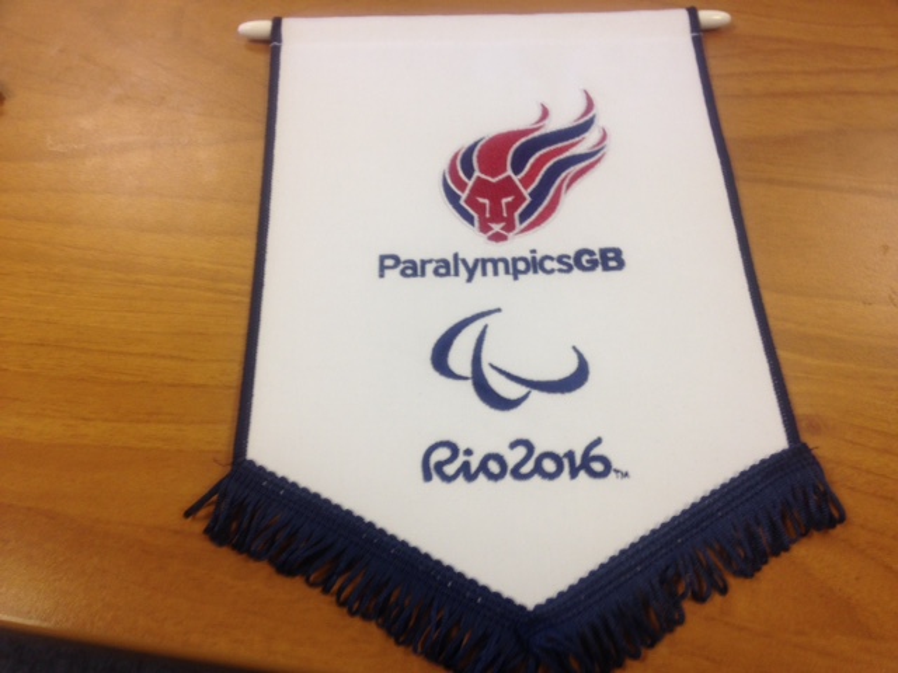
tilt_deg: -60.7
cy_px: 336
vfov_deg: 42.9
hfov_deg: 55.4
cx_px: 449
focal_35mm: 33
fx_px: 856
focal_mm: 4.12
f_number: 2.4
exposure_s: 1/20
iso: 50
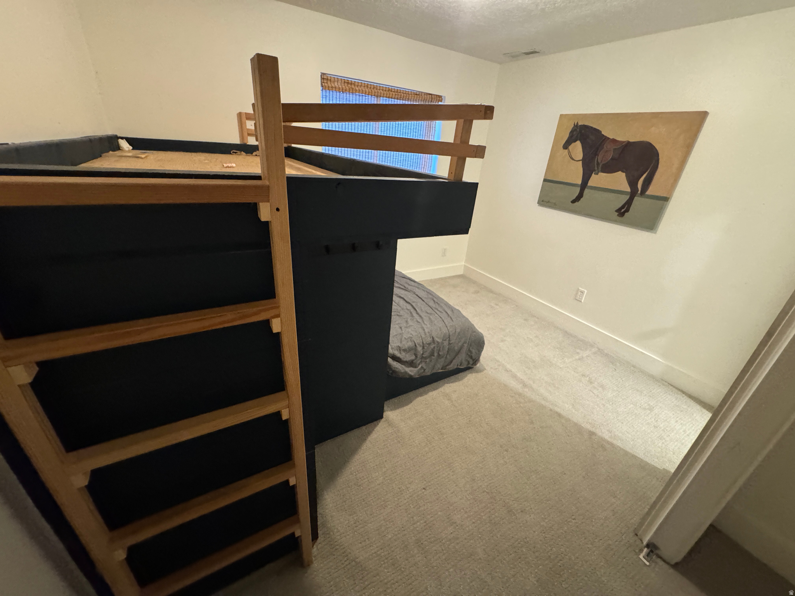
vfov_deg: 85.7
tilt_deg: -25.7
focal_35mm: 14
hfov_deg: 102.1
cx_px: 398
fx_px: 322
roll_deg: -4.4
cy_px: 298
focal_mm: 2.22
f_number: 2.2
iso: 1000
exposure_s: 1/40
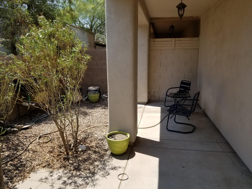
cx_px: 126
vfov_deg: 53.1
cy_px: 94
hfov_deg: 67.3
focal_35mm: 26
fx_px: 189
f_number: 1.7
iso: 50
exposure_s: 1/1824
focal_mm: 4.25
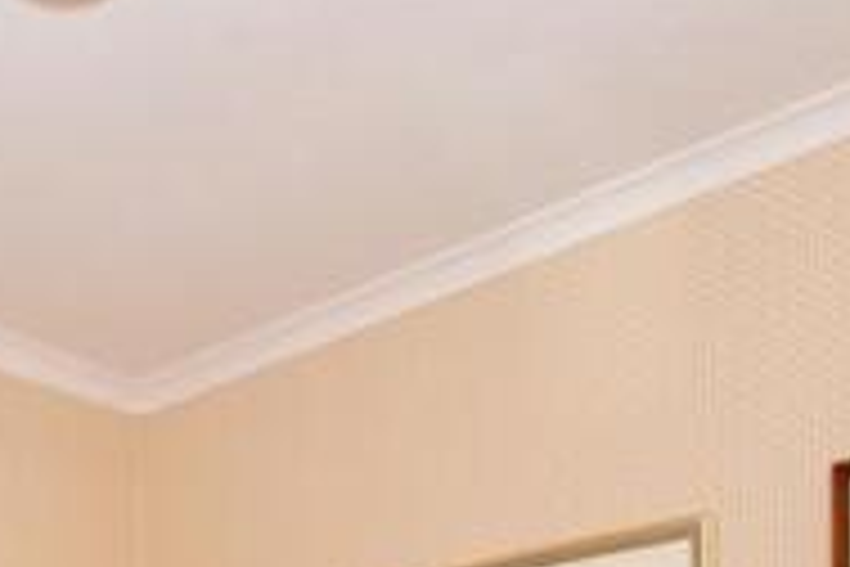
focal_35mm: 52
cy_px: 929
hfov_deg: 35.8
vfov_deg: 20.7
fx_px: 1228
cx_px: 76
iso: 400
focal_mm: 10
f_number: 7.1
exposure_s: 1/125
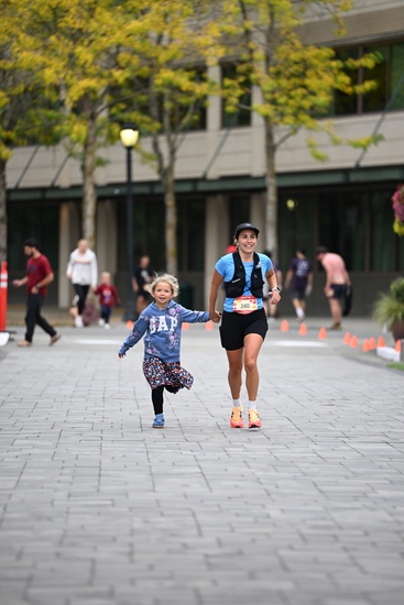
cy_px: 302
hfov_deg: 6.9
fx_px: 3364
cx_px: 202
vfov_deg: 10.3
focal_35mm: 200
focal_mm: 200
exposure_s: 1/2000
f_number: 2.8
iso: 640
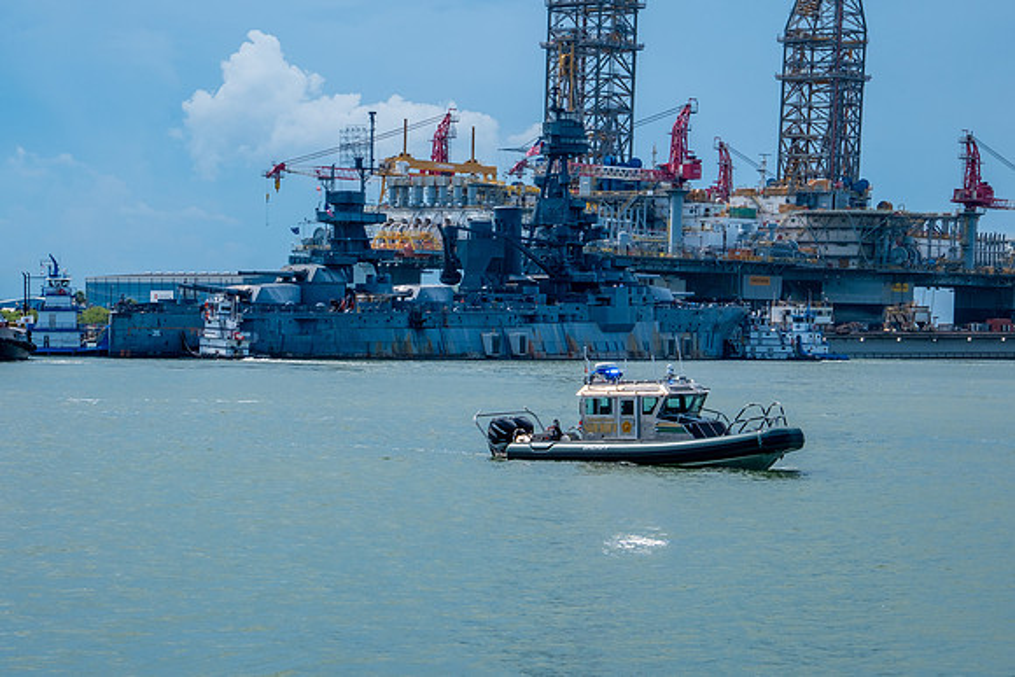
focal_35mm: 104
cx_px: 508
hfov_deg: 19.6
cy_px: 338
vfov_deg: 13.1
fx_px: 2942
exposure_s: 1/280
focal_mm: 65.2
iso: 160
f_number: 11
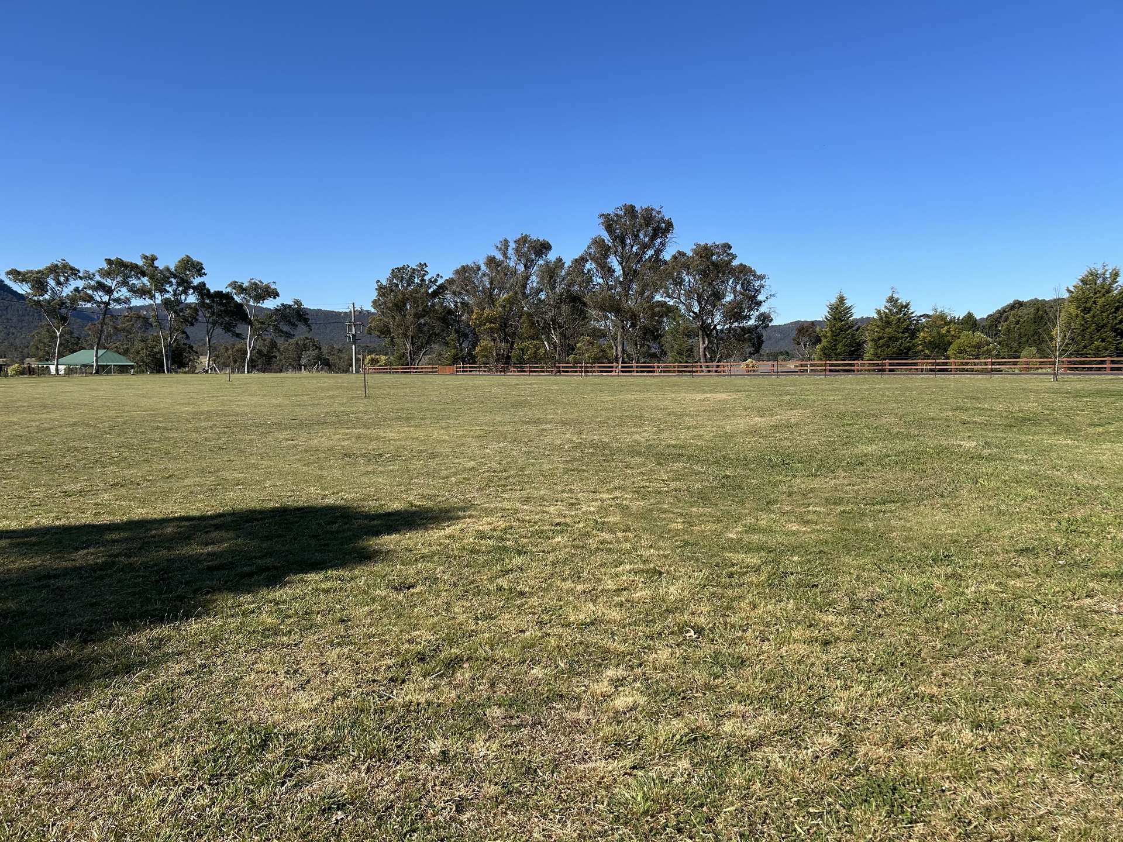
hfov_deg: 67.3
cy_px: 421
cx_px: 562
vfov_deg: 53.1
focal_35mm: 26
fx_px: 843
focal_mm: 5.7
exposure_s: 1/3571
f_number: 1.5
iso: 50
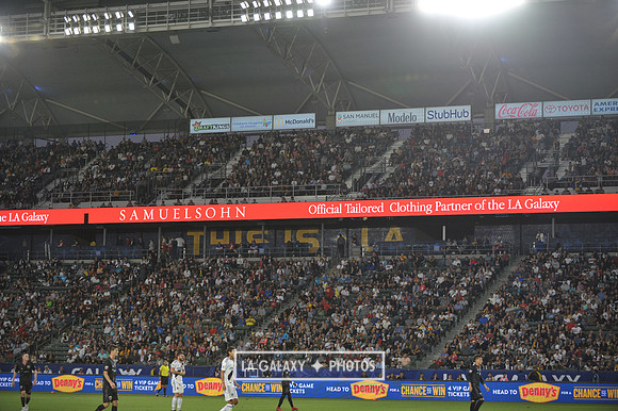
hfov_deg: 20.8
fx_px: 1681
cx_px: 309
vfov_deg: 13.9
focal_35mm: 98
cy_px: 206
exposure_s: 1/1000
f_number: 2.8
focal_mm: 98
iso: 1250
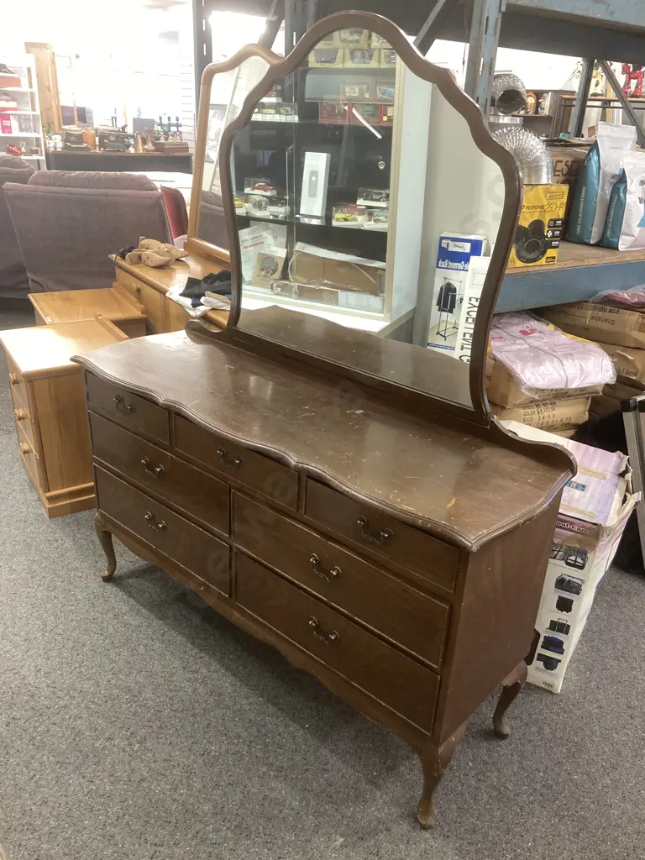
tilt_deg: -22.8
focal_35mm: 28
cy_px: 430
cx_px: 322
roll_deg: -3.7
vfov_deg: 63.4
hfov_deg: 49.7
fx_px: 696
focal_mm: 3.99
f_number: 1.8
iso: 200
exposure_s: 1/50
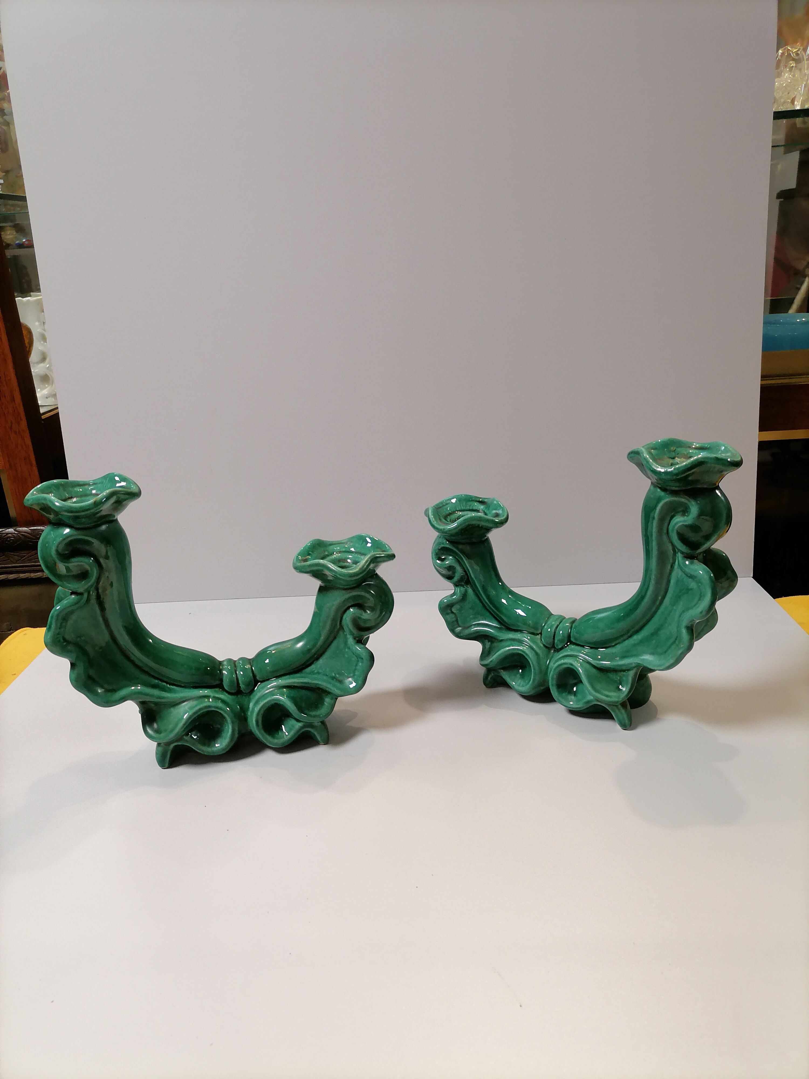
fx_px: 810
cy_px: 540
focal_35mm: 26
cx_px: 404
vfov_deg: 67.3
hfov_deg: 53.1
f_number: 1.8
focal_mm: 5.4
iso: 200
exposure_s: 1/33.3
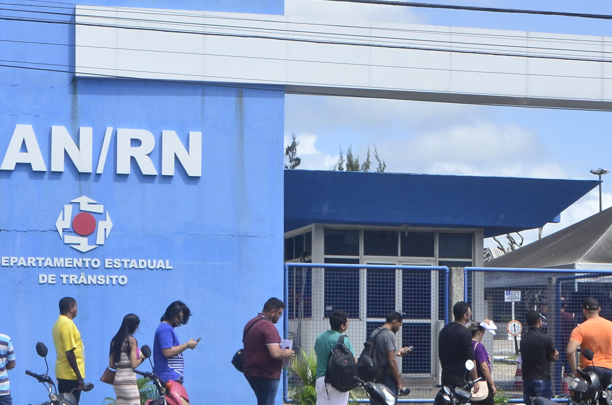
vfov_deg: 18.5
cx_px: 248
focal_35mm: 73
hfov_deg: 27.7
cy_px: 266
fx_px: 1239
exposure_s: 1/250
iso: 400
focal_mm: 28
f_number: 16
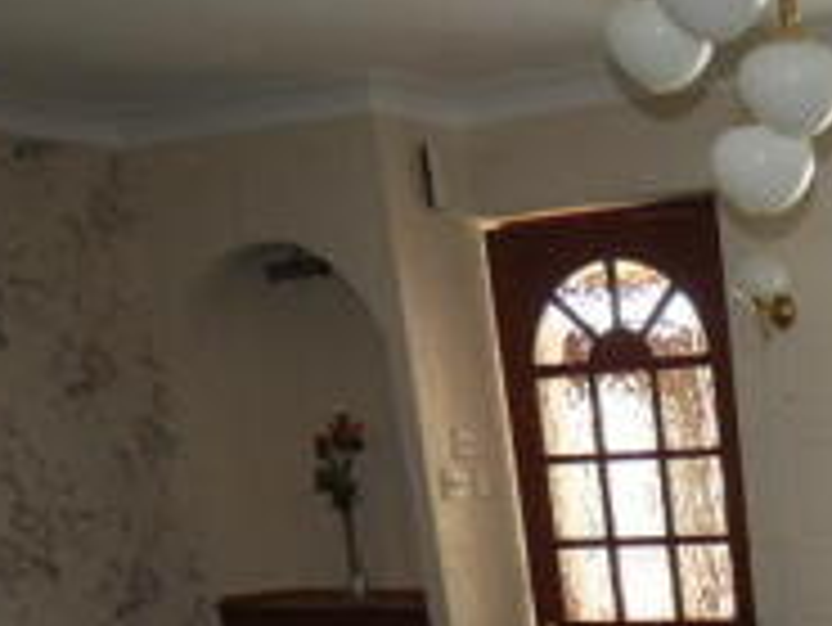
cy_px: 939
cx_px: 1032
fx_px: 1515
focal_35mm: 63
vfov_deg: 20.1
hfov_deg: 26.7
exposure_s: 1/60
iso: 200
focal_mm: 3.6
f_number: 2.8
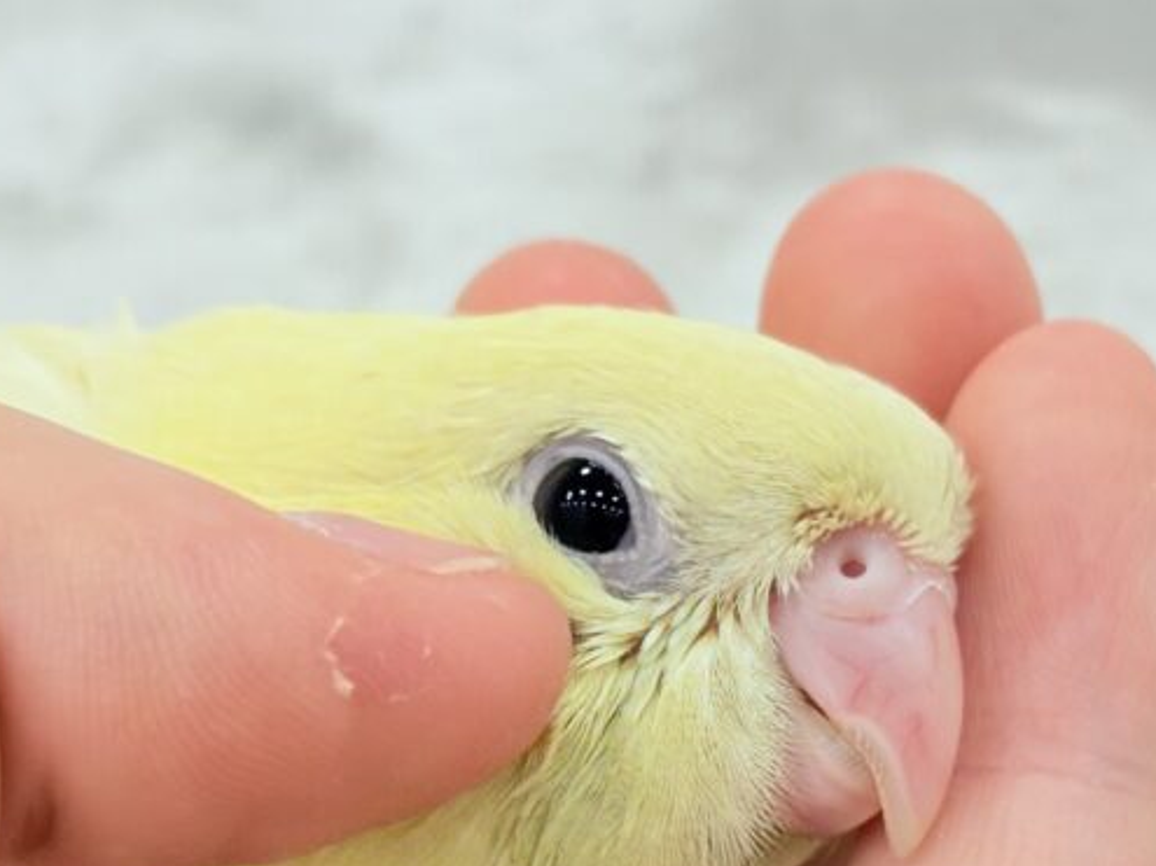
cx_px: 661
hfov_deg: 15.6
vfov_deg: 11.7
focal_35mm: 126
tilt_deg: -6.5
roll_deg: -2.5
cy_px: 675
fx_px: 4207
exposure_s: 1/100
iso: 80
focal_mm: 5.96
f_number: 1.6
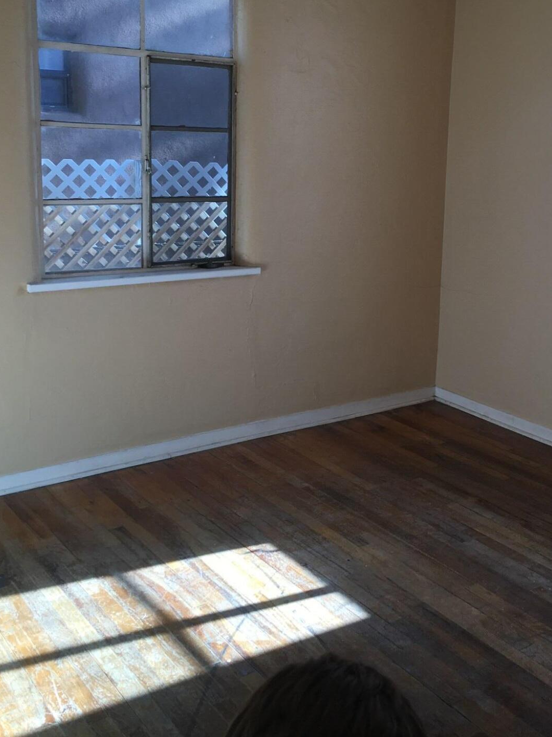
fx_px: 872
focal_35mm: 41
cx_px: 362
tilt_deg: -11.4
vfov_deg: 45.5
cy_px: 285
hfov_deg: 34.8
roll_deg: -2.6
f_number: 2.2
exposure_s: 1/120
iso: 32
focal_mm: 4.15
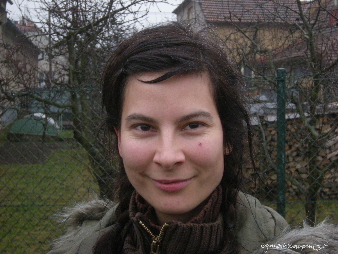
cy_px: 127
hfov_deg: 28.2
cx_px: 169
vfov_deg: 21.3
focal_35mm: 69
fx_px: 674
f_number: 4.4
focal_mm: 11.5
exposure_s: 1/104
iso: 400
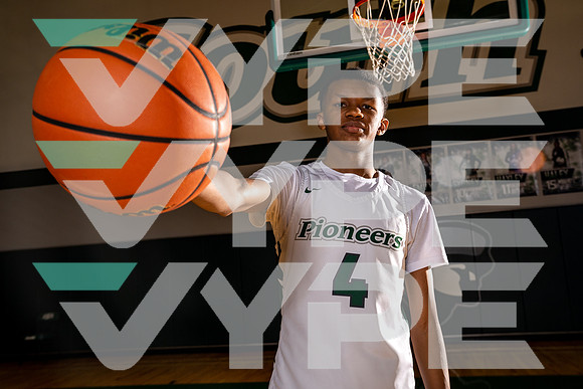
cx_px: 292
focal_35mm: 35
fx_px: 567
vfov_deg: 37.9
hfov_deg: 54.4
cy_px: 194
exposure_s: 1/250
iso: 320
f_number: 5.6
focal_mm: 35
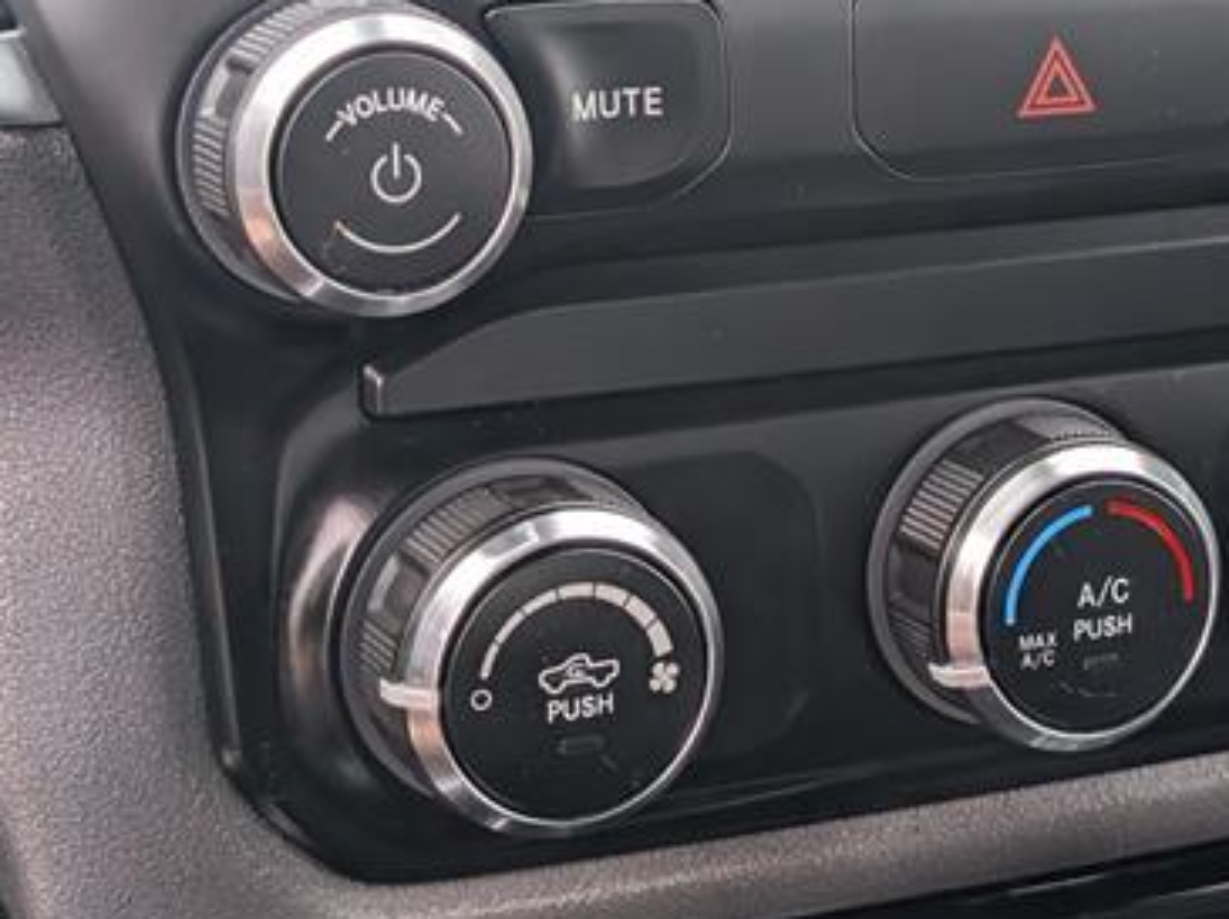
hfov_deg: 22.5
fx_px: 3050
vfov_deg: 17.1
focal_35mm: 86
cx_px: 943
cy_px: 347
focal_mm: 6.9
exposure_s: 1/769
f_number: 1.68
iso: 317
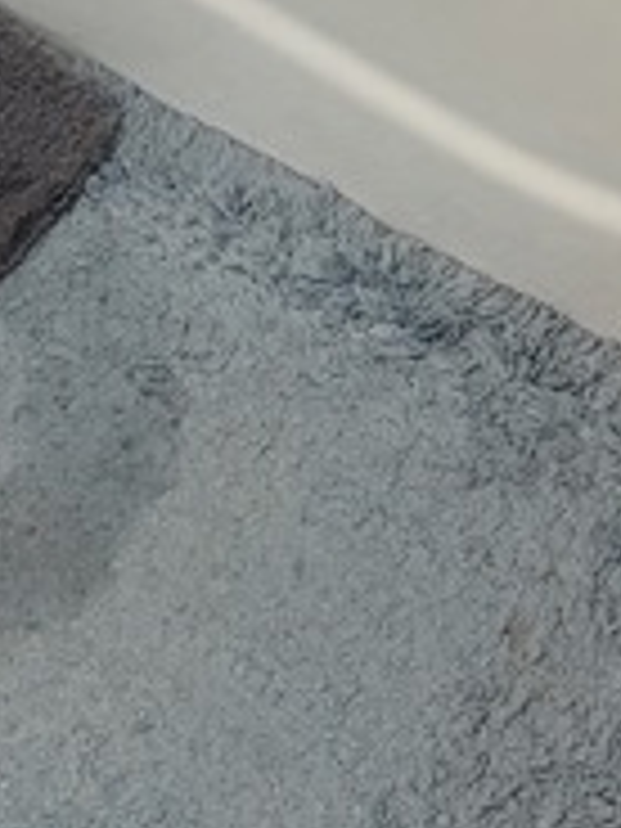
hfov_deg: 11.7
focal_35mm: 127
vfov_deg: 15.1
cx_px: 344
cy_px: -76
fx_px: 3038
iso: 125
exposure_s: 1/60
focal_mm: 5.96
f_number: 1.6
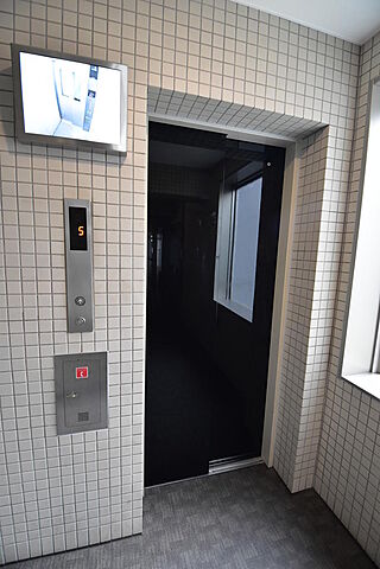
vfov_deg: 100.4
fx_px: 237
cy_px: 284
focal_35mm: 15
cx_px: 190
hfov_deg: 77.3
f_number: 4
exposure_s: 1/30
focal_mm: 10
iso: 1800
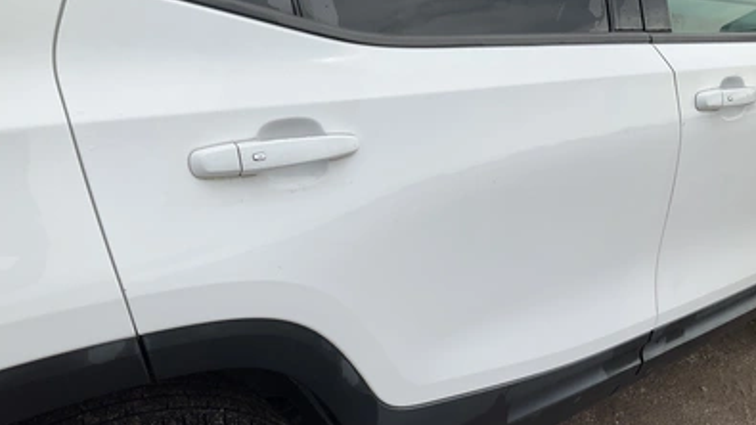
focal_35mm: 32
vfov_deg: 36.6
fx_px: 641
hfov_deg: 61.0
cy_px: 234
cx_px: 375
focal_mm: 3
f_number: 1.8
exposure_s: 1/1912
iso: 25
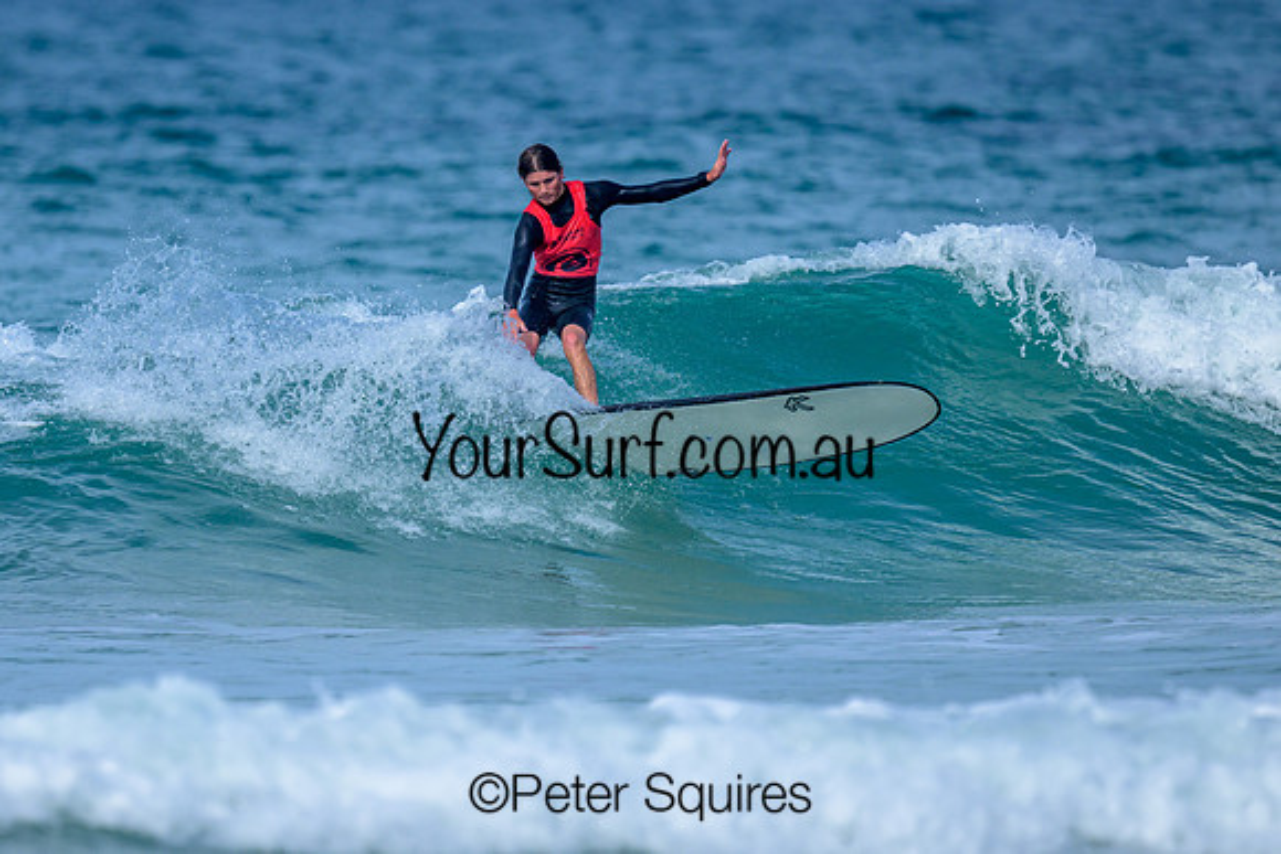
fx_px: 39148
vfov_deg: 1.3
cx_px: 404
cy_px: 495
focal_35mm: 1100
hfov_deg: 1.9
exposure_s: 1/2000
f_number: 6.3
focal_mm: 800
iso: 250
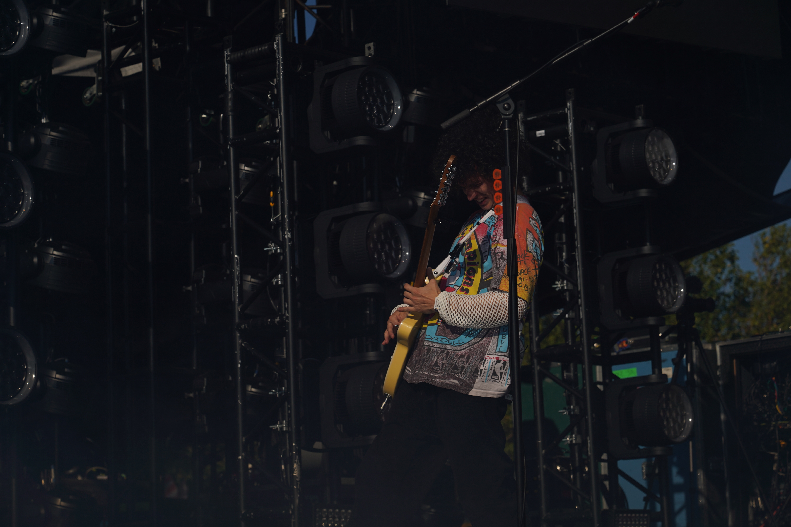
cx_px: 396
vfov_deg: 13.0
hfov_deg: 19.5
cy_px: 264
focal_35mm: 105
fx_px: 2307
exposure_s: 1/1000
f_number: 8
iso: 100
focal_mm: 105
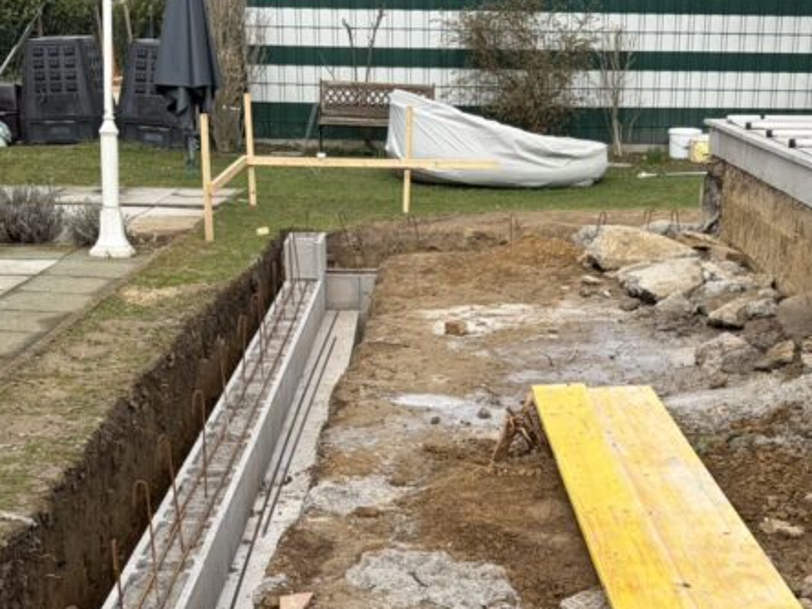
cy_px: 474
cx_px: 494
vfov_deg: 24.1
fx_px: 1407
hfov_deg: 32.1
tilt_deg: -17.9
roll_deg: -0.1
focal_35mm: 60
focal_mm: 5.96
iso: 50
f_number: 1.6
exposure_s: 1/1484
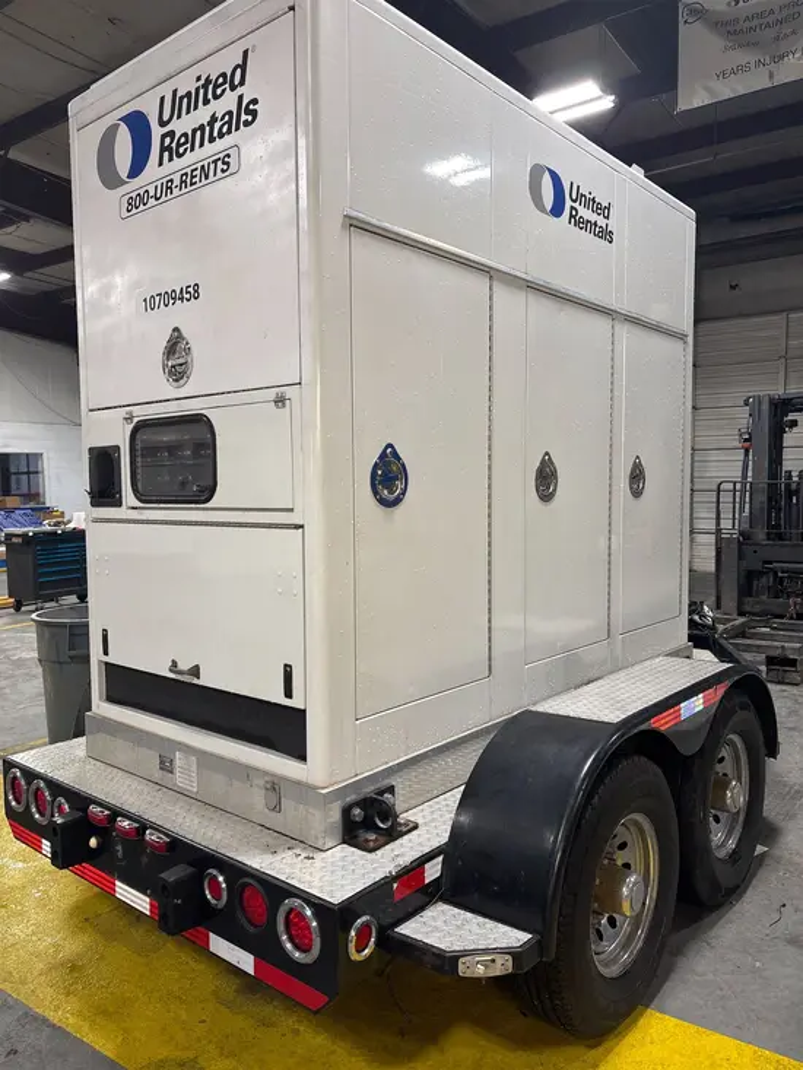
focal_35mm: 26
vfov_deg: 67.3
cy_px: 535
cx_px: 402
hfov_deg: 53.1
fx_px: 804
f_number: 1.6
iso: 100
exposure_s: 1/60
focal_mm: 5.96
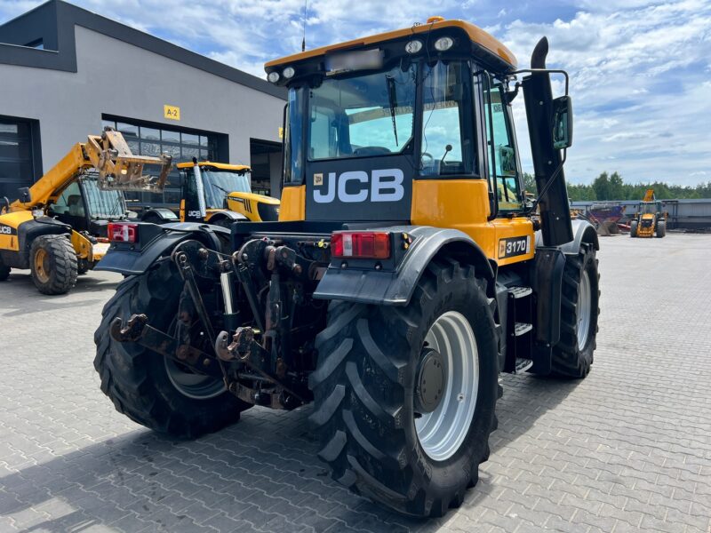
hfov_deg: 67.3
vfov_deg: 53.1
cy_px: 266
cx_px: 356
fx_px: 534
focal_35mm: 26
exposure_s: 1/1808
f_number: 1.5
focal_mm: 5.7
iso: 50
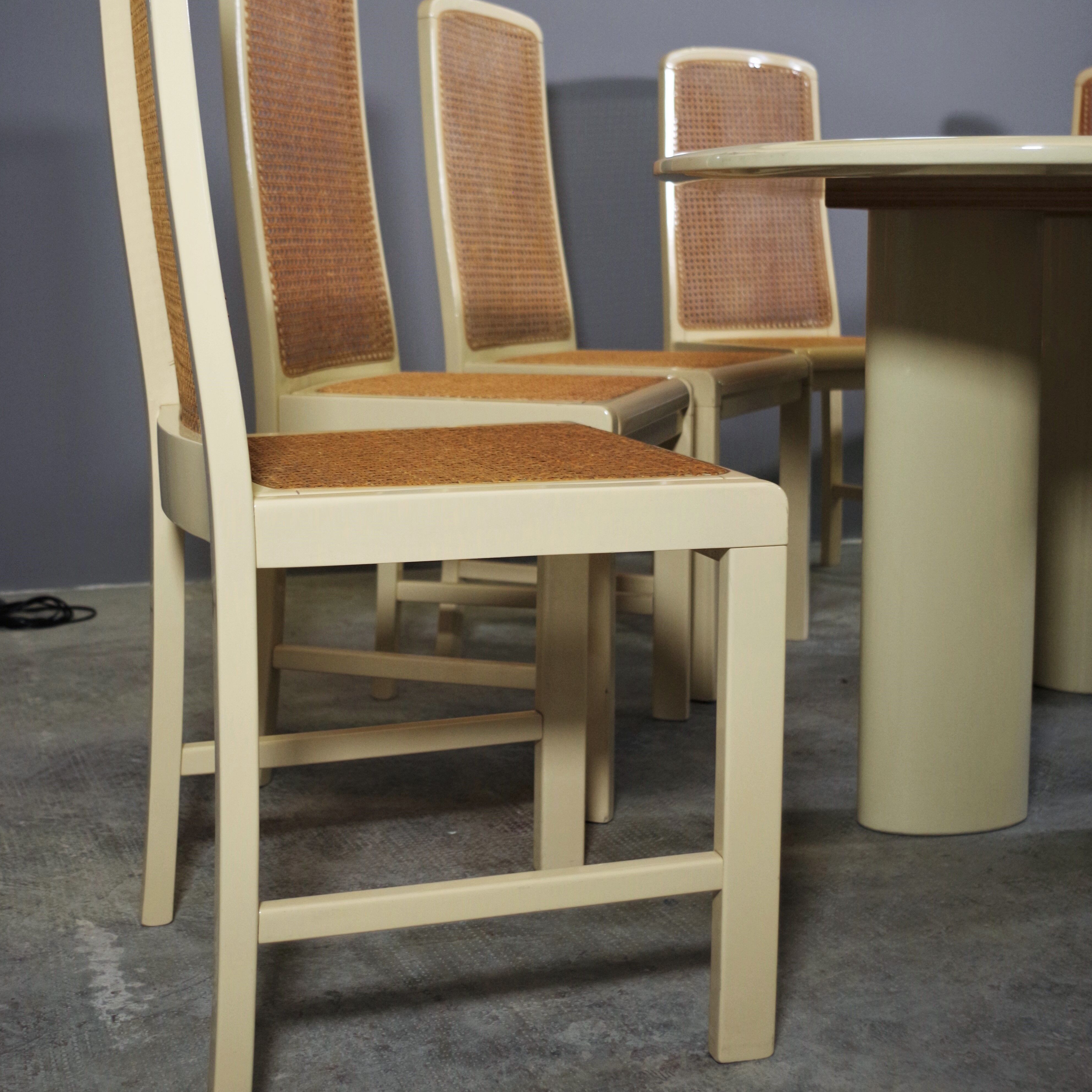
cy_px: 396
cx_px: 545
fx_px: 1785
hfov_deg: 34.0
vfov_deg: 33.8
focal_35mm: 50
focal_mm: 26.25
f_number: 4
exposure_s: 1/60
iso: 800
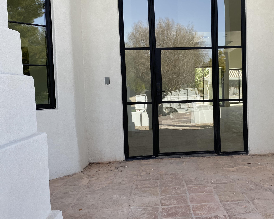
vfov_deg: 38.2
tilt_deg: -2.7
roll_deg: +1.9
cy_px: 107
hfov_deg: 45.8
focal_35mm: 39
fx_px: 316
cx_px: 191
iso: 32
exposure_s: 1/633
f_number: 1.8
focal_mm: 4.25
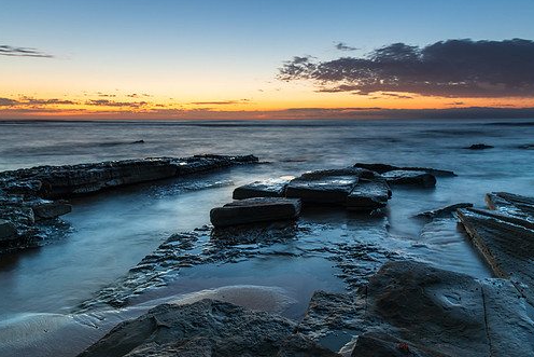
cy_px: 169
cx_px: 290
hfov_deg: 63.5
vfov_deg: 45.0
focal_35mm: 29
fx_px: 430
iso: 250
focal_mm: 24
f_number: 6.3
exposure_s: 8
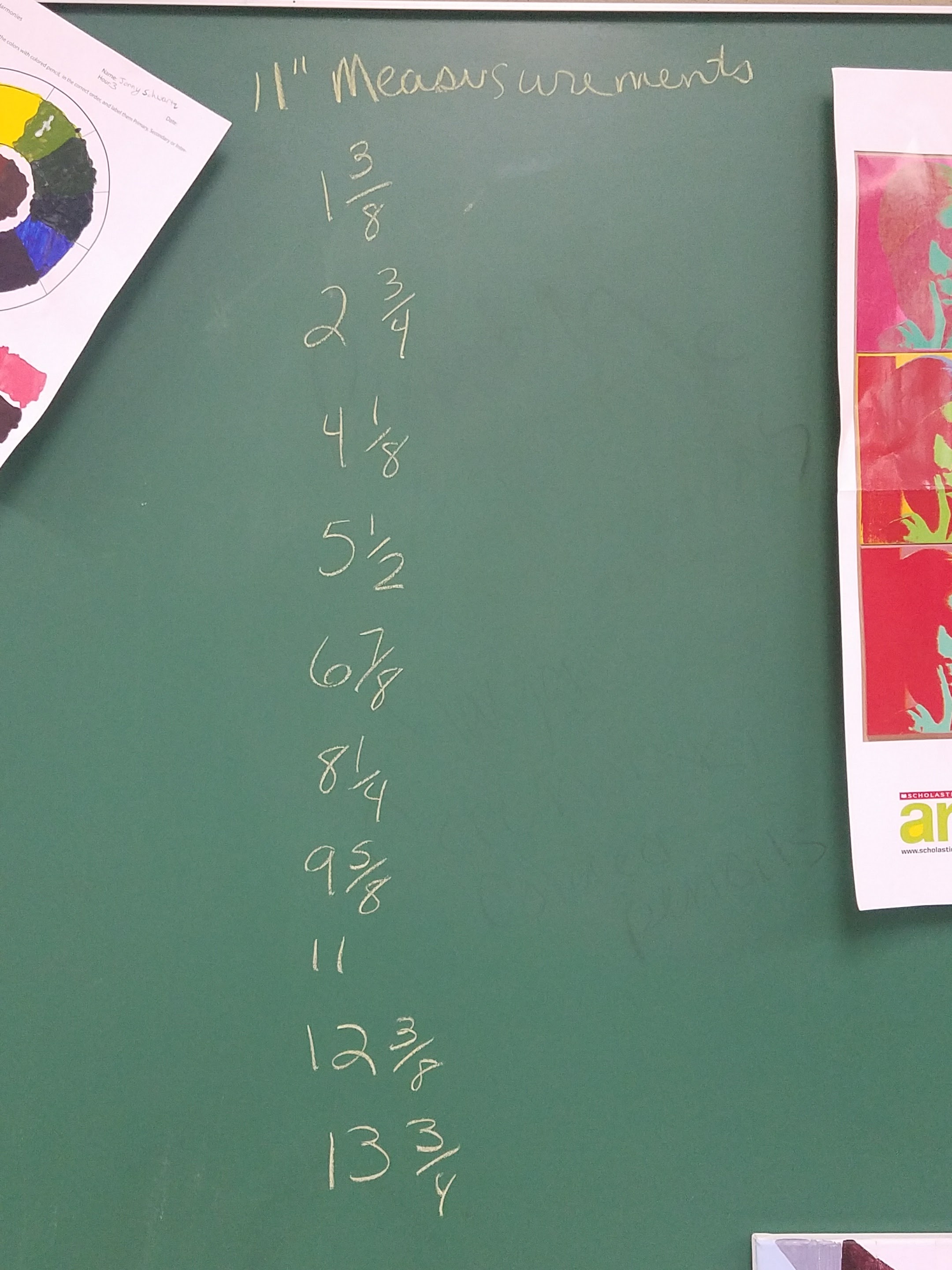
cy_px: 635
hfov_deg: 53.1
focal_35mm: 26
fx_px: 953
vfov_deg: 67.3
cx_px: 476
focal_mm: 4.2
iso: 200
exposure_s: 1/60
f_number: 1.7
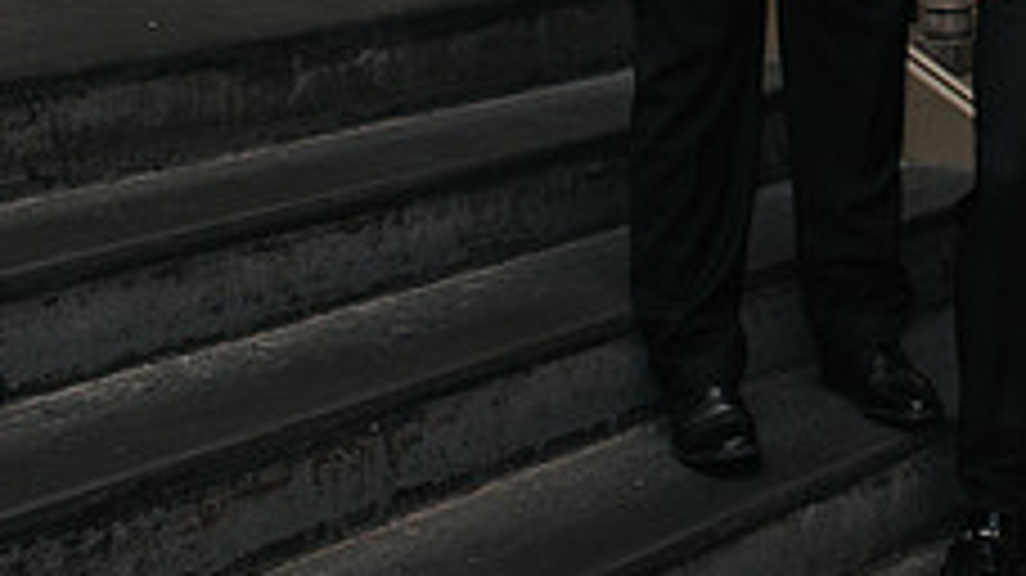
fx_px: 2665
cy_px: -212
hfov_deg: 21.0
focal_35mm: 98
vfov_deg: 11.9
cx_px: 1060
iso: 800
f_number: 3.2
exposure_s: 1/200
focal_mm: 35
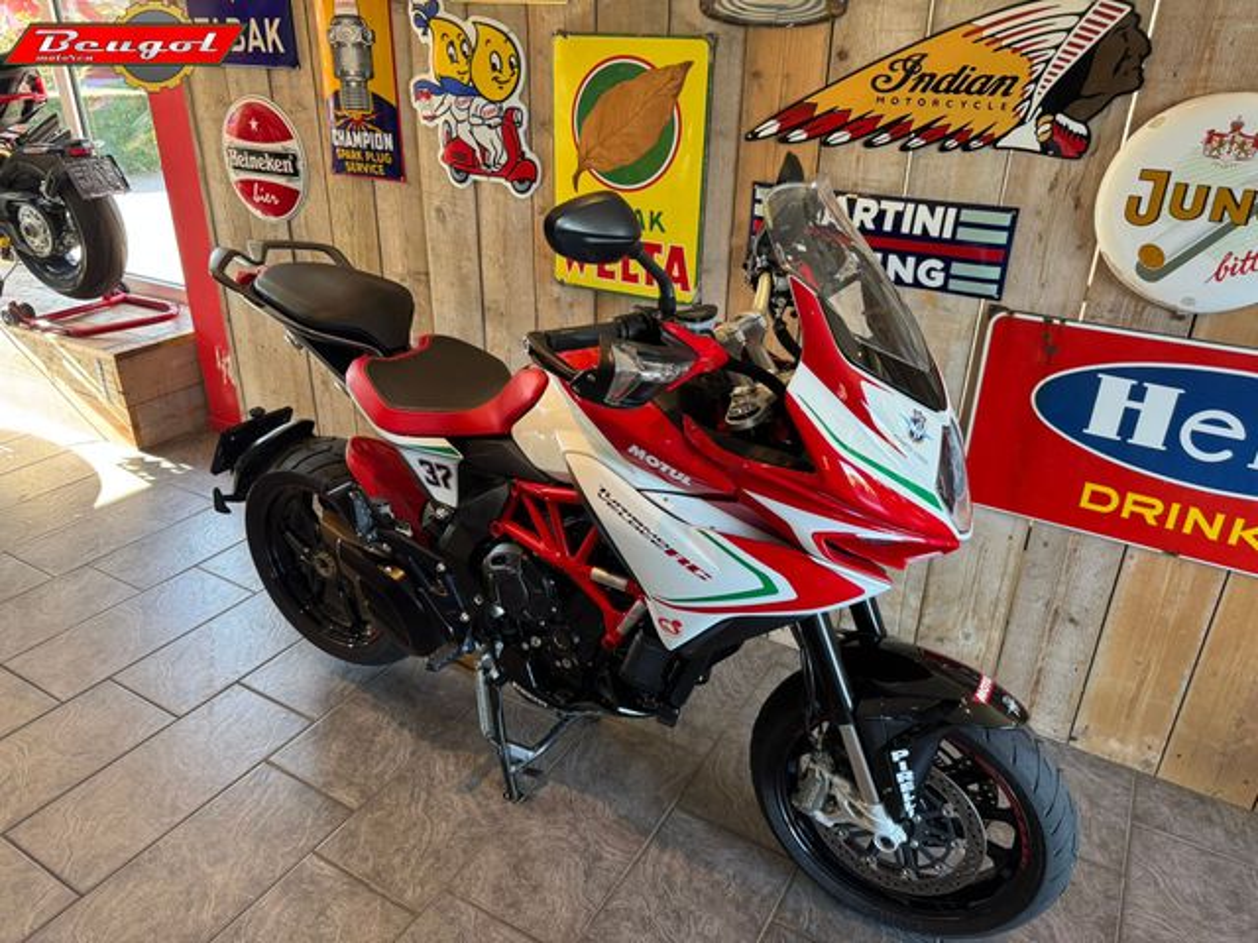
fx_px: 872
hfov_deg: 71.6
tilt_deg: -25.6
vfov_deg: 56.8
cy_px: 472
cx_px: 629
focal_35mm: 24
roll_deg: +0.1
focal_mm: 6.76
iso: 200
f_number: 1.78
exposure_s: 1/100
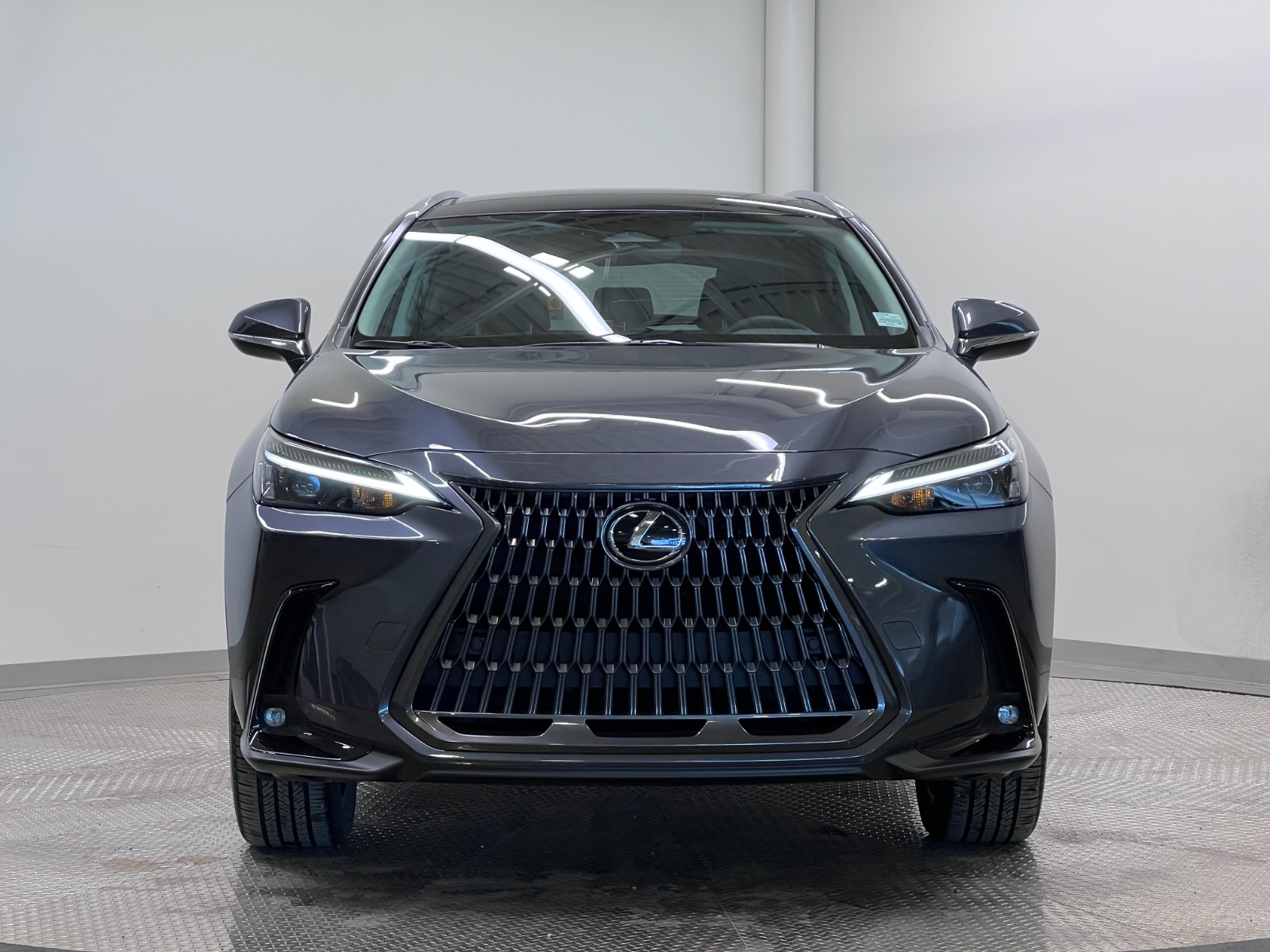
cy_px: 476
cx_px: 635
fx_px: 2825
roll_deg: +0.0
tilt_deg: -2.5
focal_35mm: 77
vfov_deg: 19.1
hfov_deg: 25.3
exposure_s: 1/120
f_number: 2.8
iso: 125
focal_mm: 9
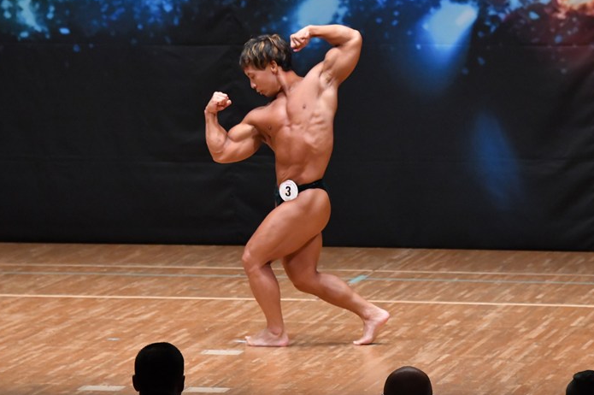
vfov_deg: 4.3
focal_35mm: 318
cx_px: 281
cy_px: 180
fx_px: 5242
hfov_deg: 6.5
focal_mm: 190
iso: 6400
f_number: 5.6
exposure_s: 1/400
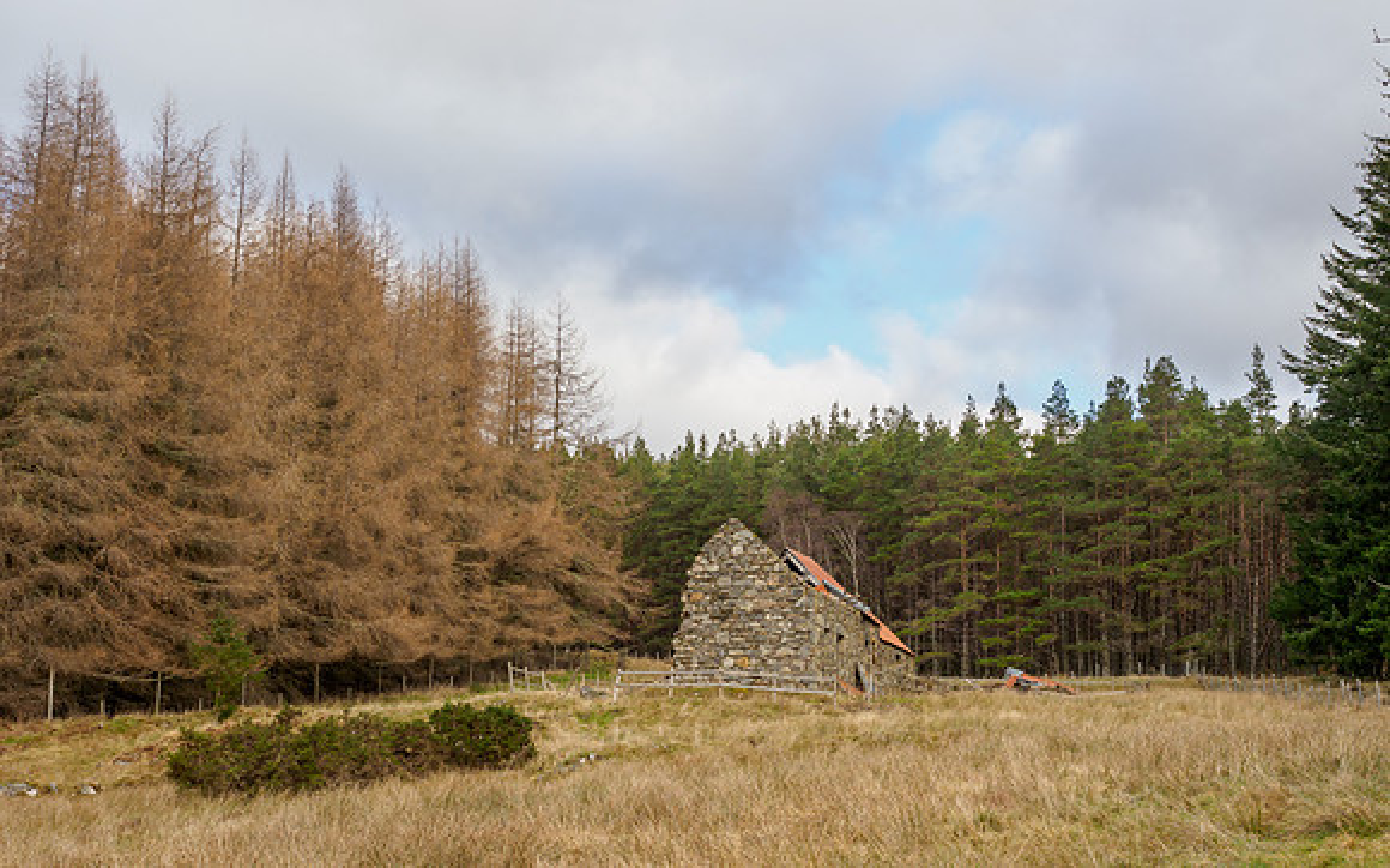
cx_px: 695
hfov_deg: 41.3
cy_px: 521
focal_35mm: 49
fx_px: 1846
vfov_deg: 26.4
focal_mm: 23
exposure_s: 1/320
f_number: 5.6
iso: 200
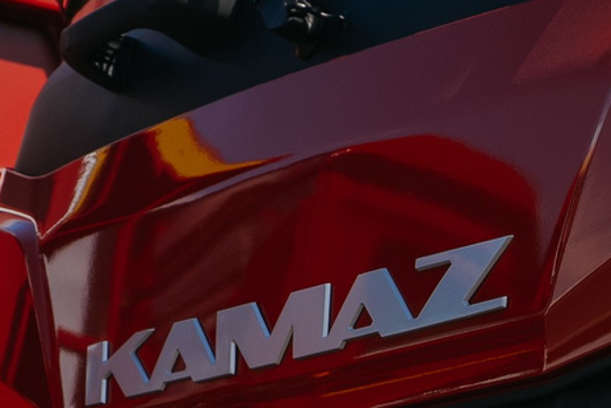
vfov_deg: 6.0
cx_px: 1332
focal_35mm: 220
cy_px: 1015
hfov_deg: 8.7
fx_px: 3734
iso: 100
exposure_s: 1/400
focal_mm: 40
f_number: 6.3
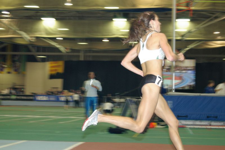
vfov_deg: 15.2
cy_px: 75
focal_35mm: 90
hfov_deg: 22.6
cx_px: 112
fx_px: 563
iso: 800
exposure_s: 1/100
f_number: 5.6
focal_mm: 60
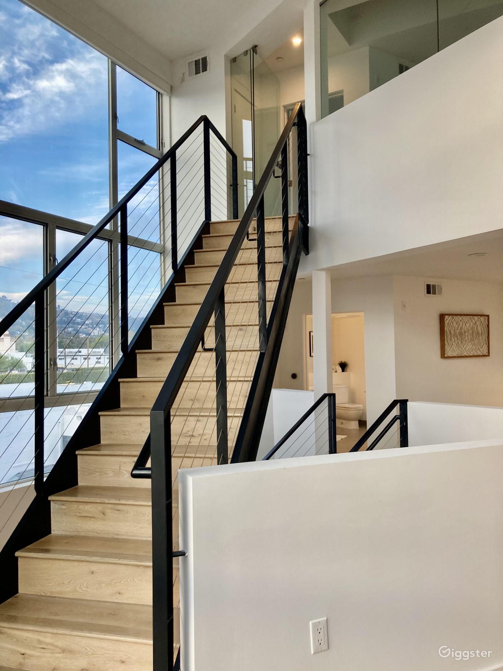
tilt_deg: +4.9
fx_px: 542
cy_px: 336
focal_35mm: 28
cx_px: 252
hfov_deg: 49.8
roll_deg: +1.4
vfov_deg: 63.4
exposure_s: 1/120
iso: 40
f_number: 1.8
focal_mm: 3.99
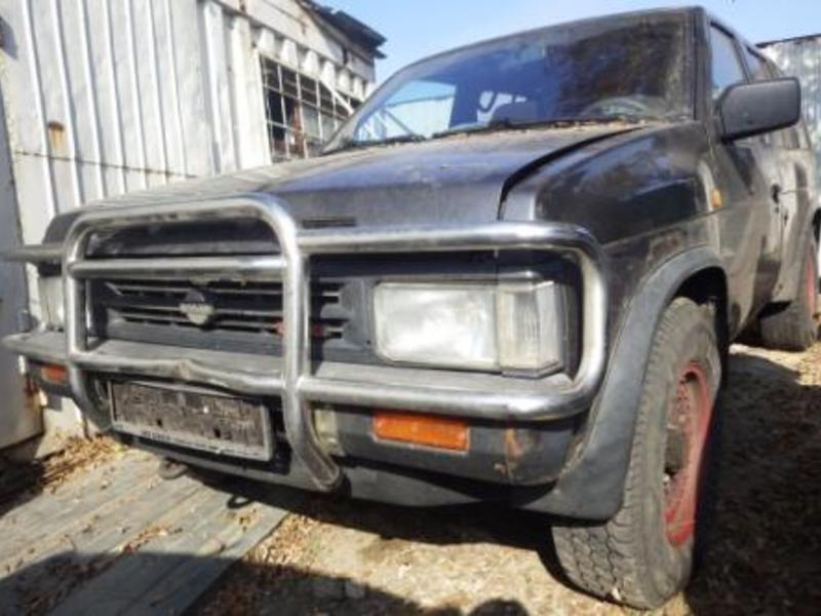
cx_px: 410
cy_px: 308
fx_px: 593
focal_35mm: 25
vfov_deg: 54.9
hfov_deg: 69.4
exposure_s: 1/1000
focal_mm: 4.5
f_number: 2.8
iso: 125
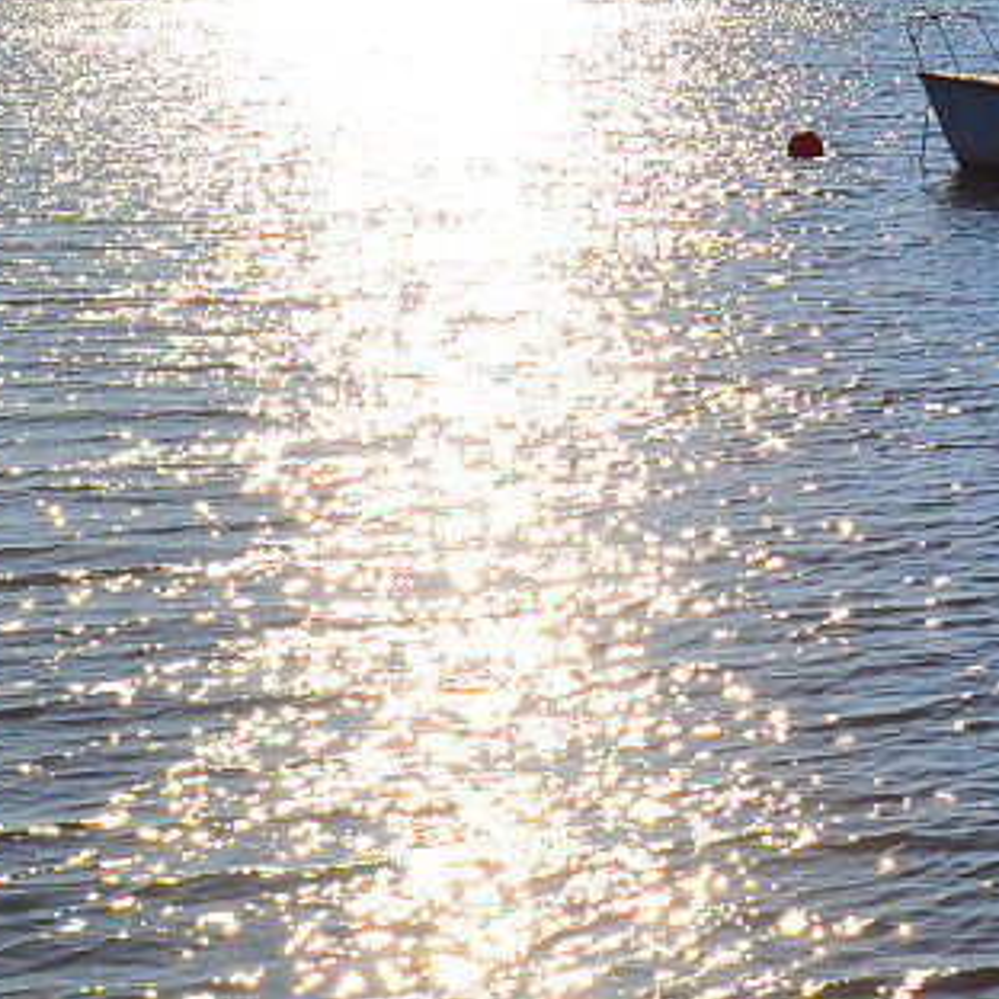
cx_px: 1284
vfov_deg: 15.4
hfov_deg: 14.8
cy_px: 490
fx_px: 3690
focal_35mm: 113
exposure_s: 1/500
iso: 220
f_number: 11
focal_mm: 24
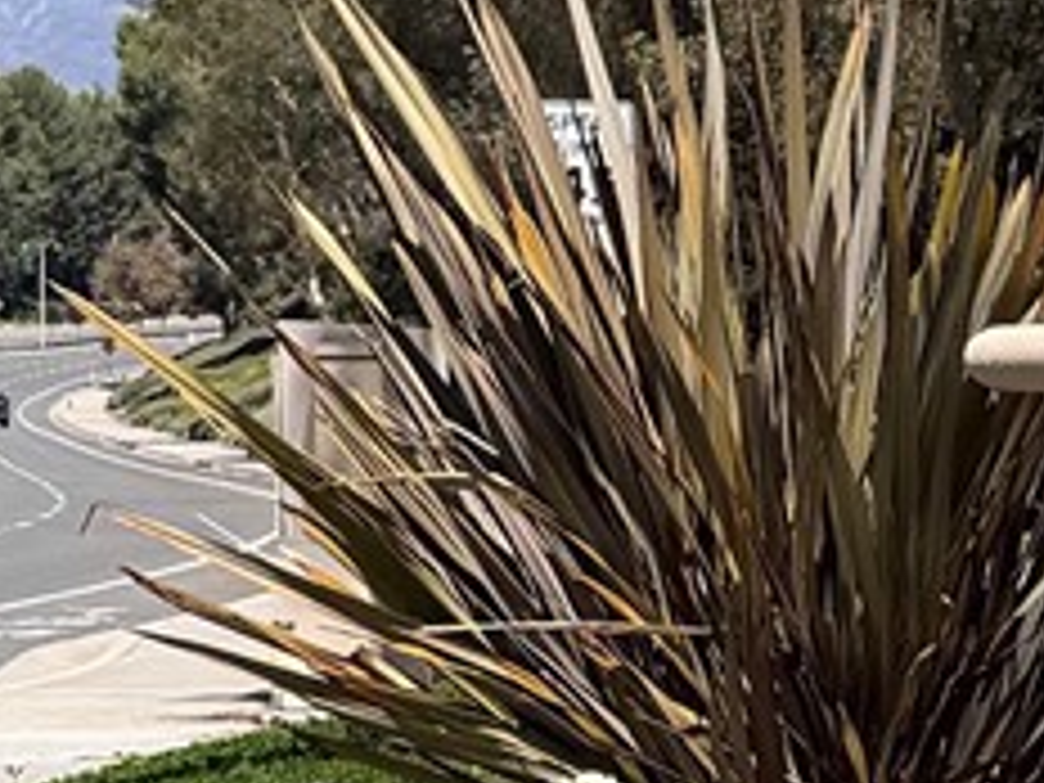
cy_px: 243
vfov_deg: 13.9
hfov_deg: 15.1
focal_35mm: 106
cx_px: 2066
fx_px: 3197
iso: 80
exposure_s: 1/3279
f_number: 1.78
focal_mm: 6.76
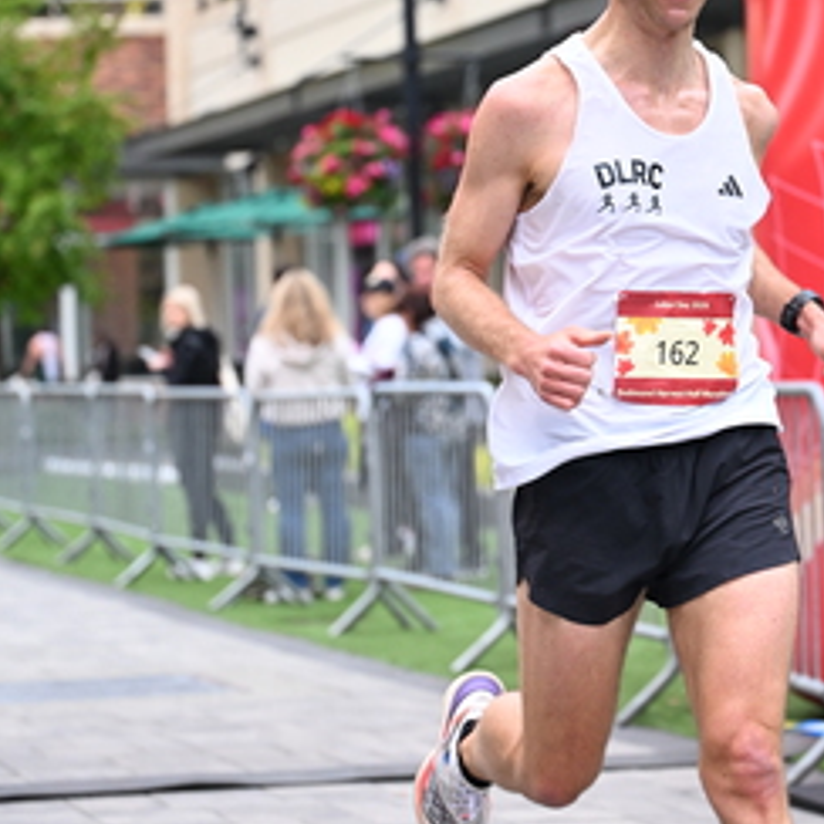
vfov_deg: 13.0
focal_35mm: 134
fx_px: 3609
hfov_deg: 13.0
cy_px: 355
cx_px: 556
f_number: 2.8
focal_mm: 70
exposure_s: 1/1250
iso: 1250
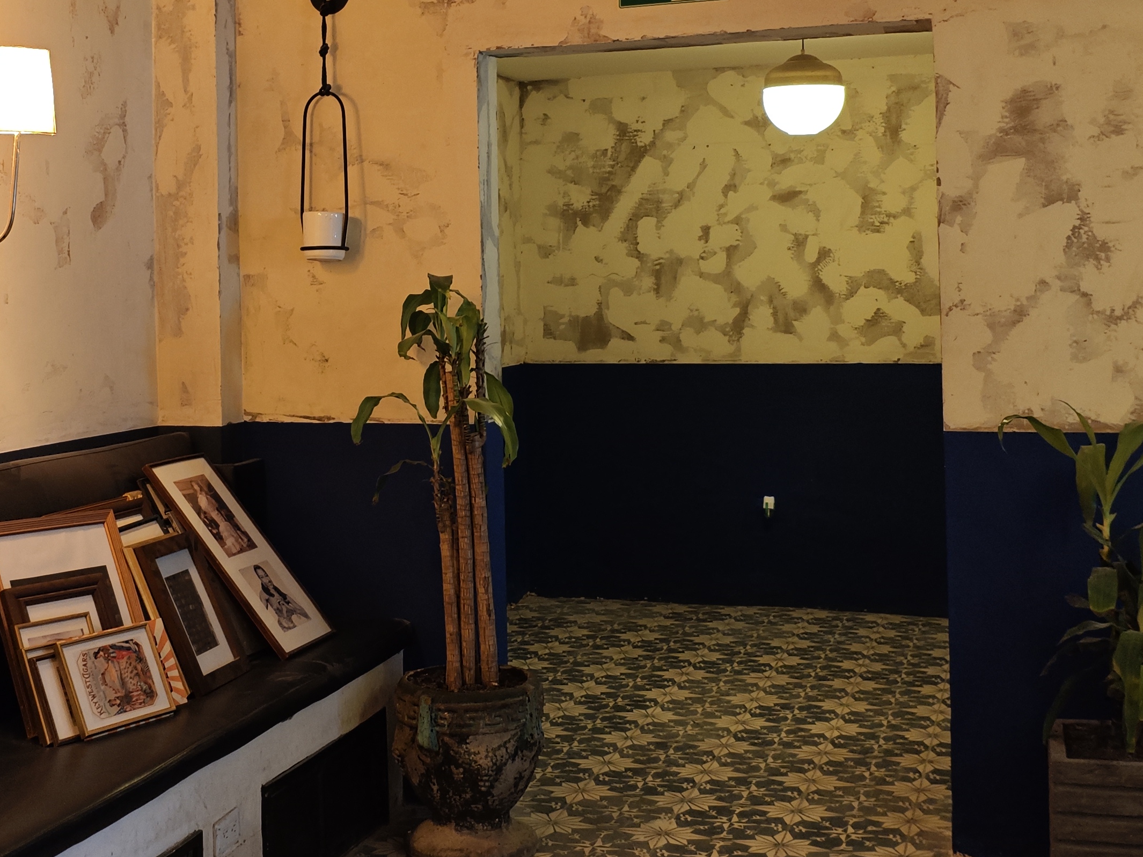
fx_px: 1651
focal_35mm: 50
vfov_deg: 28.9
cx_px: 409
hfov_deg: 37.9
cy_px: 280
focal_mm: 4.94
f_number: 1.59
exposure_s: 1/24
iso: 250
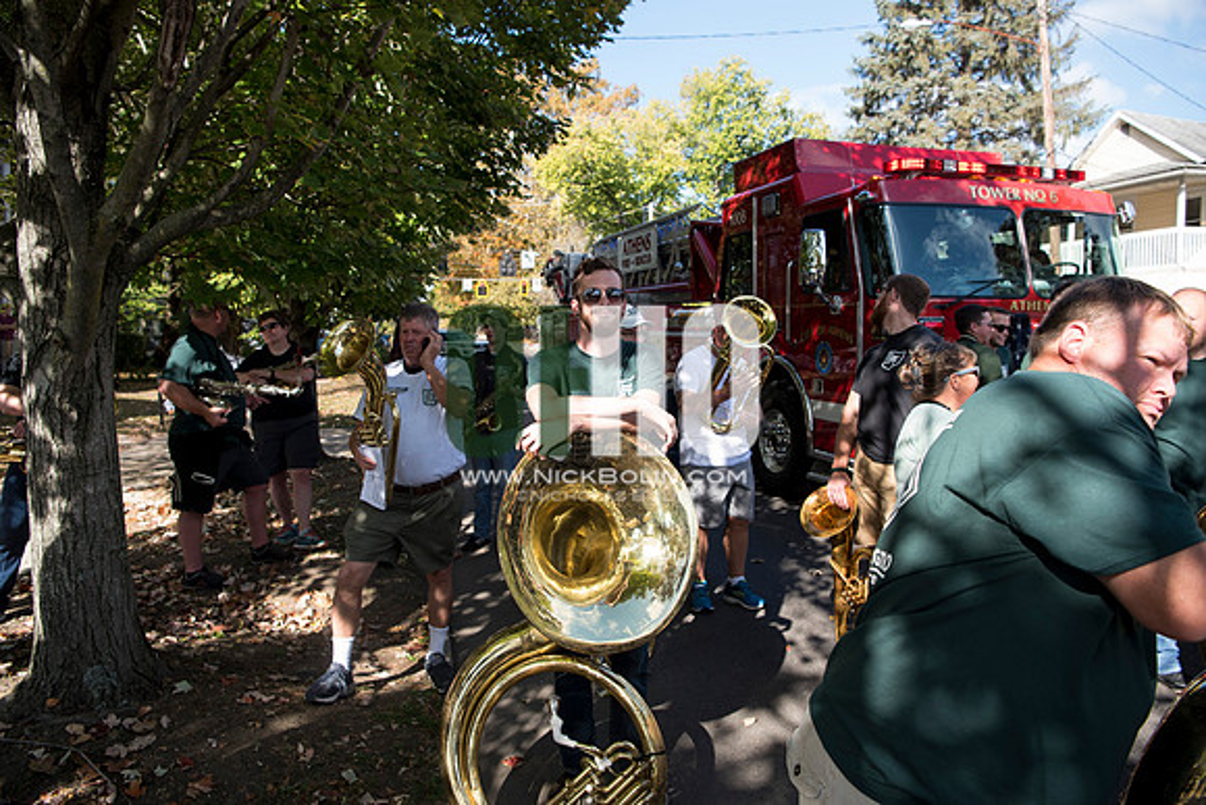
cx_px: 603
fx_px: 804
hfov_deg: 73.7
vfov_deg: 53.2
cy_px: 402
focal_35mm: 24
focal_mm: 24
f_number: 4.5
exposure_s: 1/640
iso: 250
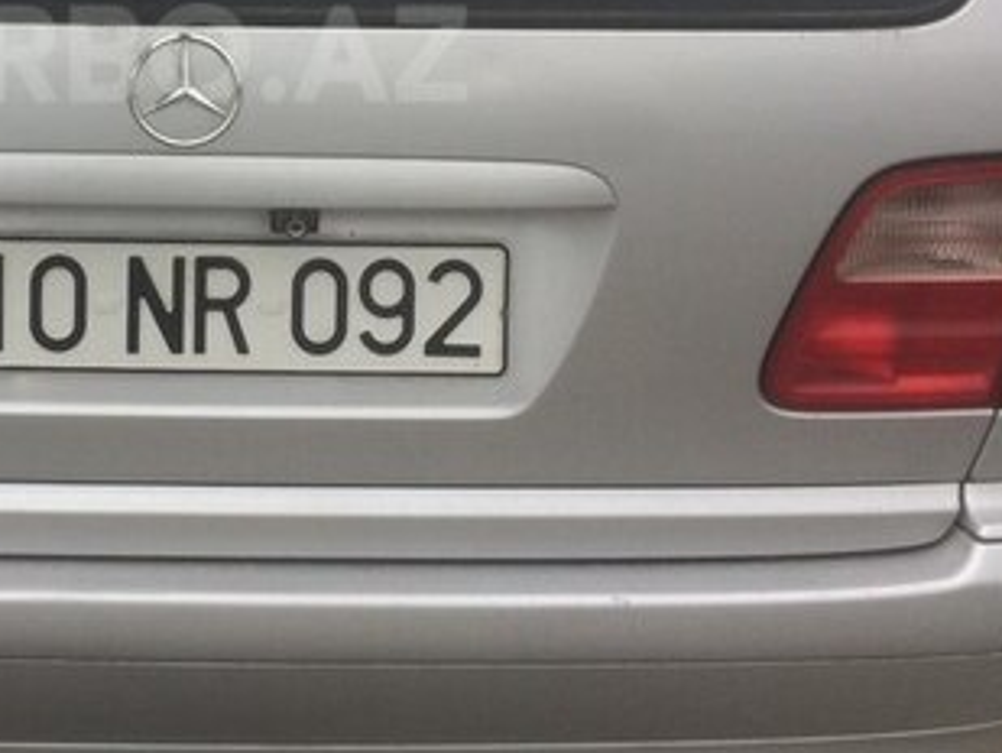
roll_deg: -1.2
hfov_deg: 30.1
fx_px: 1795
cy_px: 54
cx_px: 136
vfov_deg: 23.0
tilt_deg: -18.1
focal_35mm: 62
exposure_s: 1/672
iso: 32
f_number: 2.2
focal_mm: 4.15
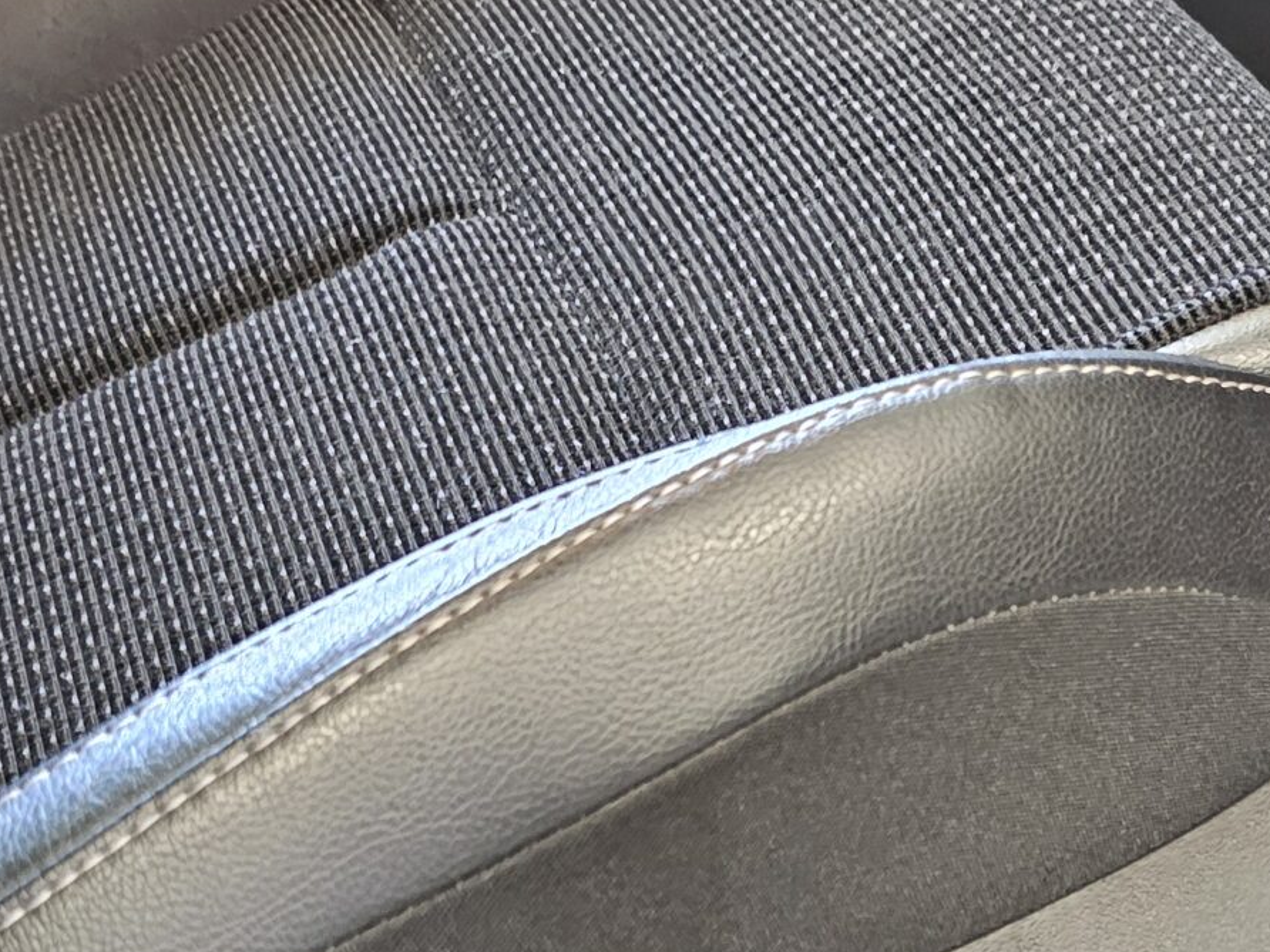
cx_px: 1246
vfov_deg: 20.3
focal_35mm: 66
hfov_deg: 27.8
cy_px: 1241
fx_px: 2421
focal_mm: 6.3
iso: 1600
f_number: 1.7
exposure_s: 1/16.7
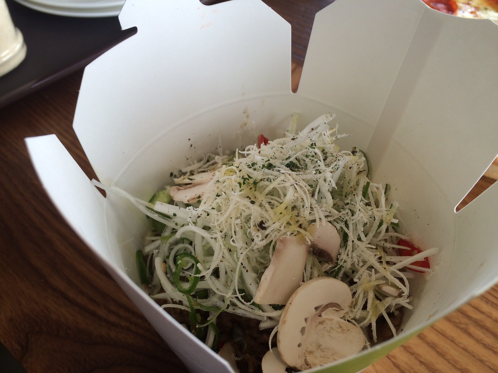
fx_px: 417
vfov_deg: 48.2
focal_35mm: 29
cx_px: 249
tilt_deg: -54.3
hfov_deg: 61.7
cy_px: 186
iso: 32
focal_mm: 4.15
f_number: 2.2
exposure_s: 1/60
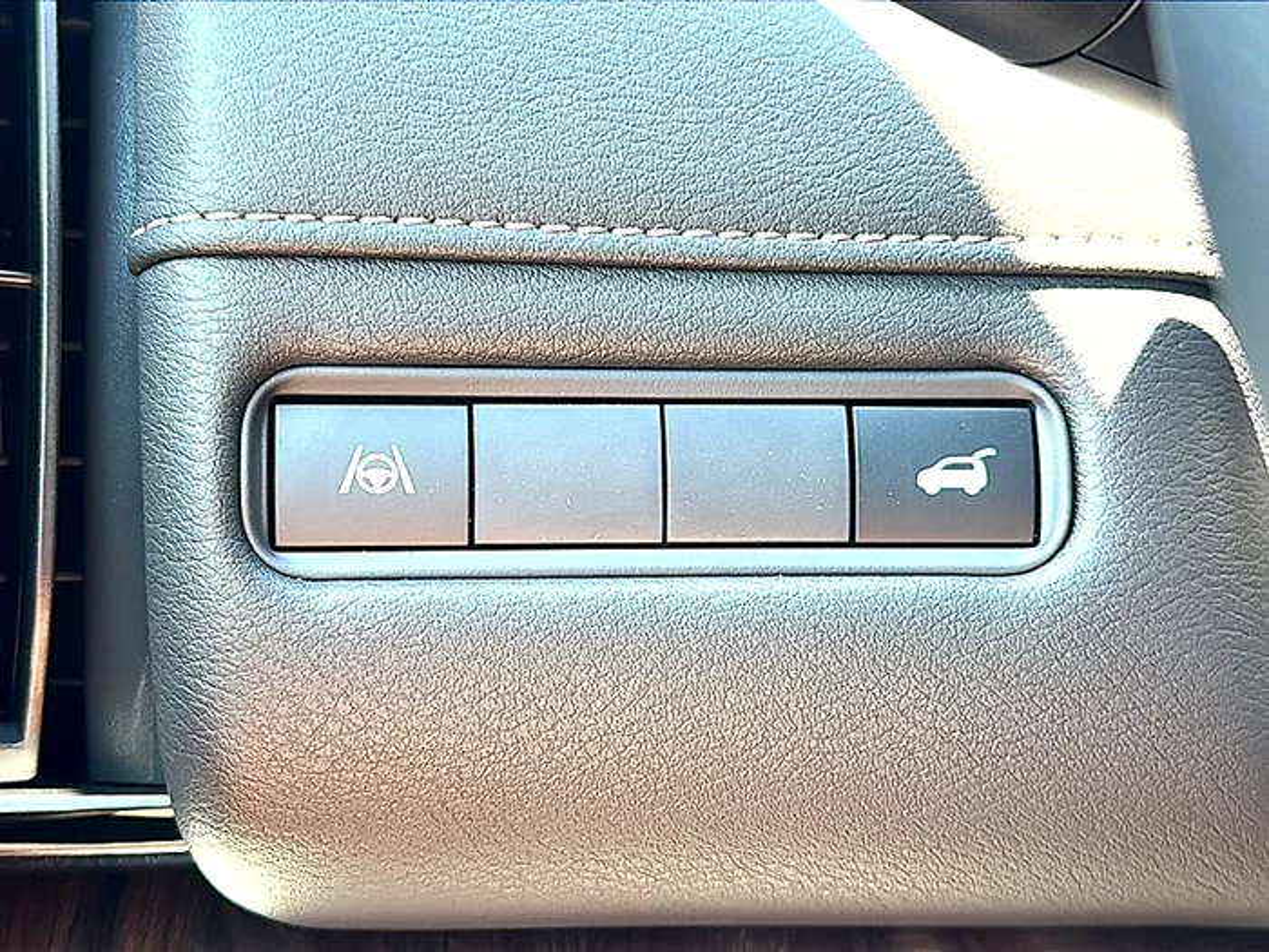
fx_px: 1576
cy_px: 476
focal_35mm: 43
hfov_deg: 43.9
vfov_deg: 33.6
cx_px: 634
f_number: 1.78
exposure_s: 1/87
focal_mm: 6.86
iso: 100
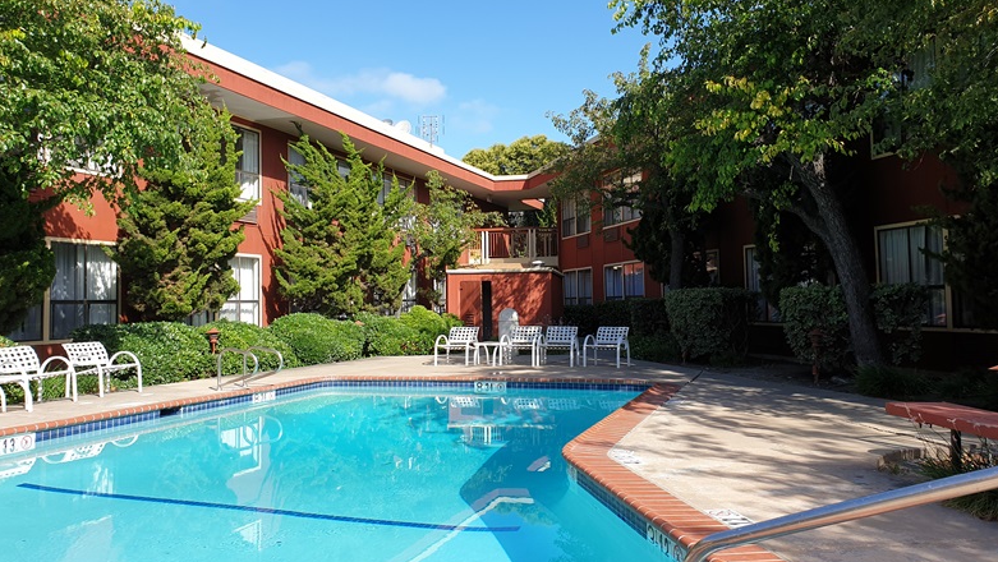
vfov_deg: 40.2
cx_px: 506
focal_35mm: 29
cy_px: 247
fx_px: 768
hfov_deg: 66.0
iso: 50
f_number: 2.4
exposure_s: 1/962
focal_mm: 4.3
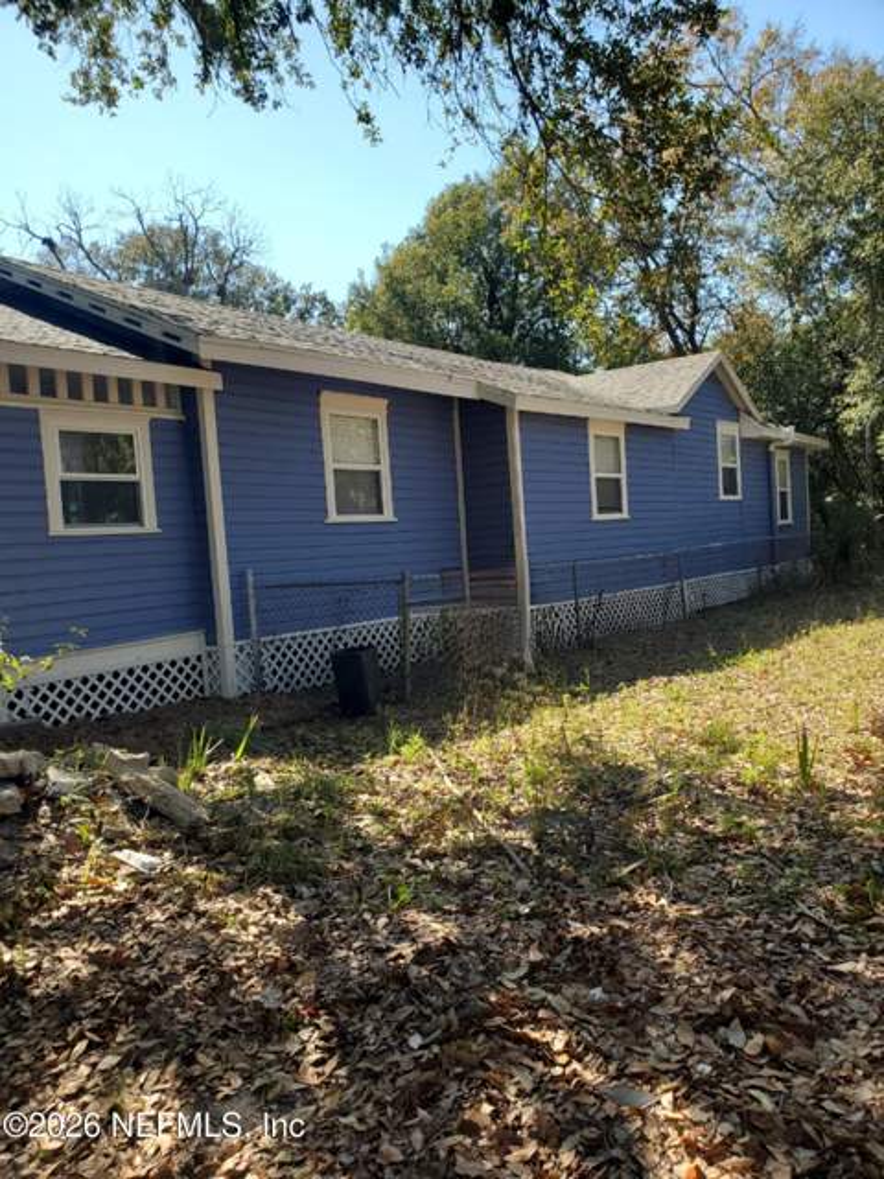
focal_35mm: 26
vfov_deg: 67.3
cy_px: 590
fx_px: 885
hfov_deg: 53.1
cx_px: 442
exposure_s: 1/909
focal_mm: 4.3
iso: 50
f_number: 2.4
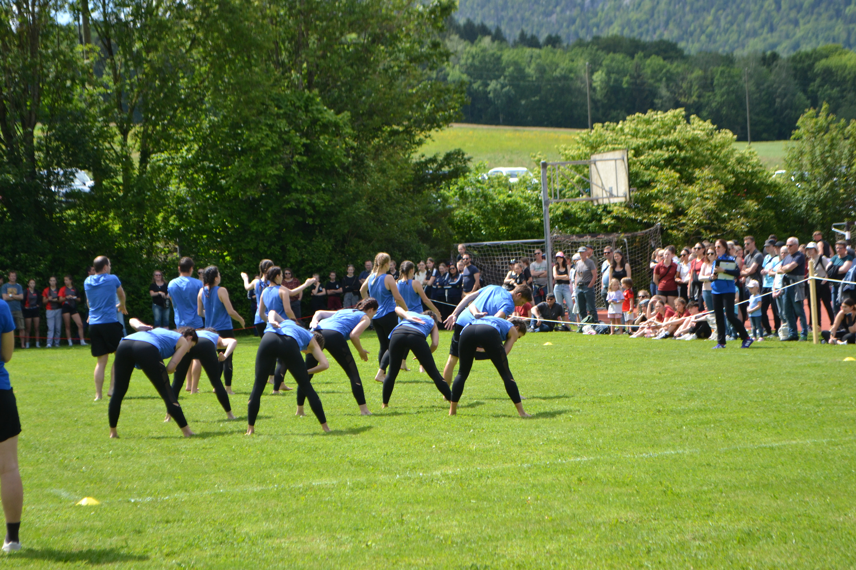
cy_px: 285
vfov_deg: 16.6
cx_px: 428
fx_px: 1961
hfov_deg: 24.6
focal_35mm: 82
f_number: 5.6
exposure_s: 1/800
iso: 400
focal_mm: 55
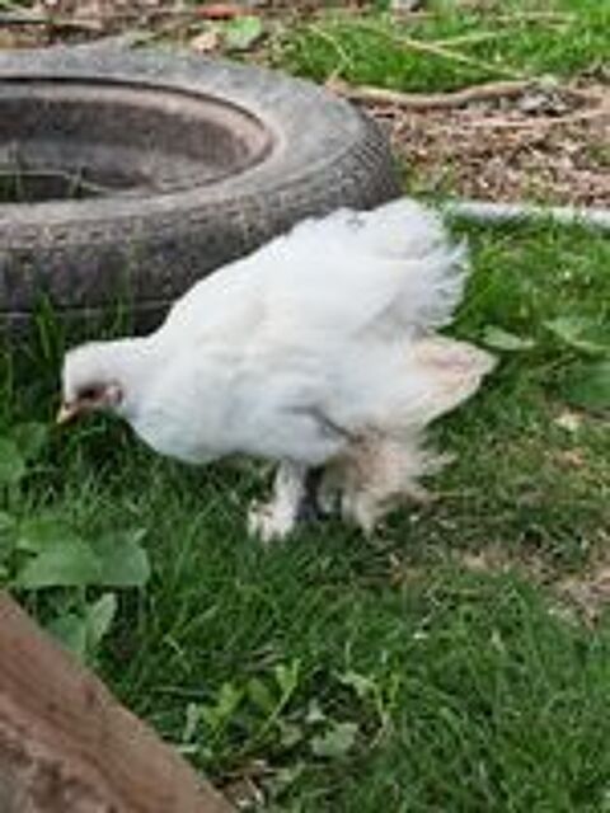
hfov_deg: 9.3
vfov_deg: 12.4
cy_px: 406
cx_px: 305
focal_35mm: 159
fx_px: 3736
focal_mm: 14.92
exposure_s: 1/100
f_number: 3
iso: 64
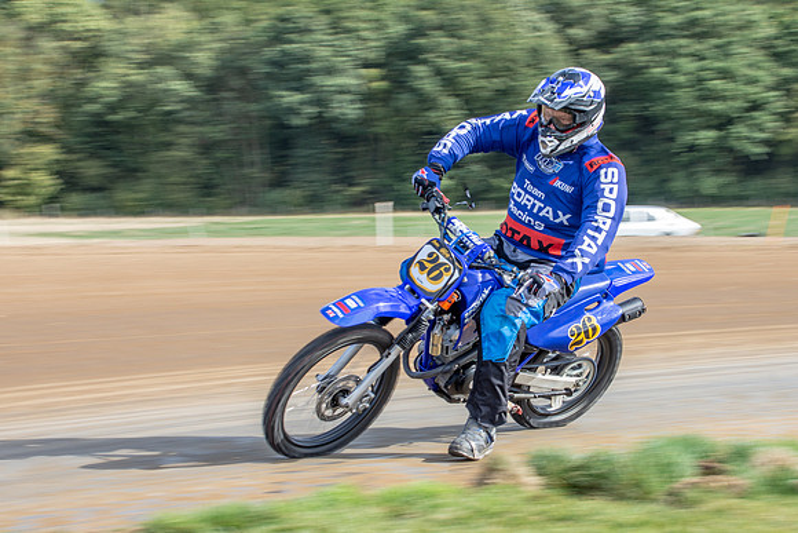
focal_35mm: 112
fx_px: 2473
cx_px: 463
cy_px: 239
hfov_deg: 18.3
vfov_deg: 12.3
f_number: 10
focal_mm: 62
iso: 125
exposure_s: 1/125
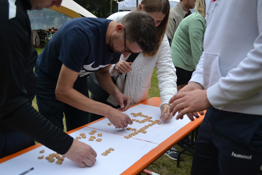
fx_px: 306
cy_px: 88
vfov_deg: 31.9
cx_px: 131
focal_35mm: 42
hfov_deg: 46.4
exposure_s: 1/500
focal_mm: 28
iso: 1000
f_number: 4.5
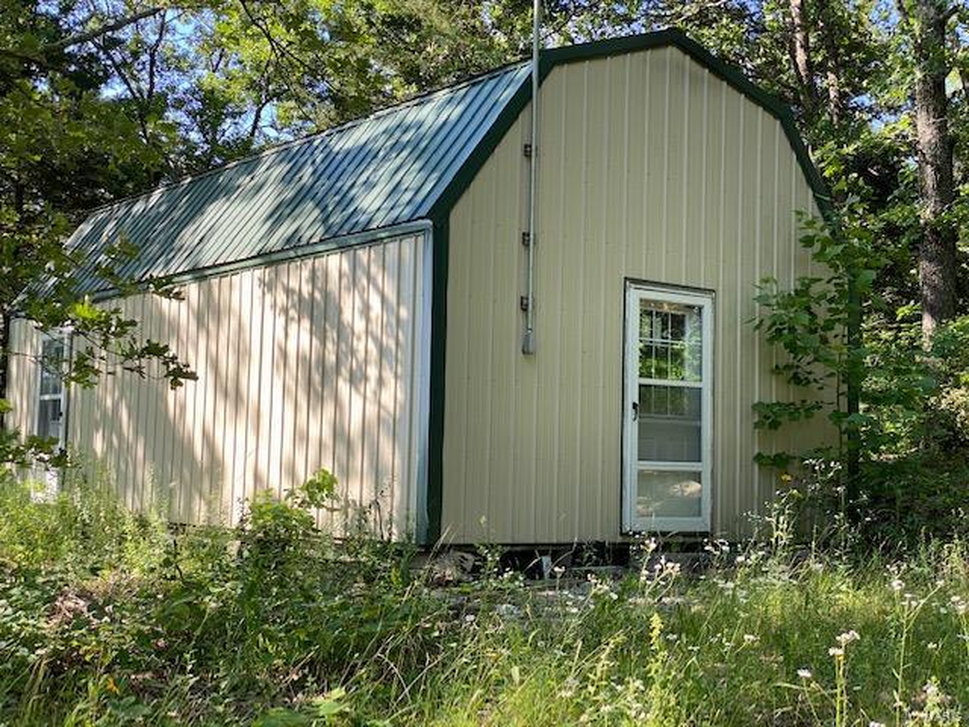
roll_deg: -2.0
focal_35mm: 52
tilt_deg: +5.6
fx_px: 1456
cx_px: 484
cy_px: 364
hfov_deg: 36.8
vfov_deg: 28.0
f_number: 2
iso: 20
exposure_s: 1/132
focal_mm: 6
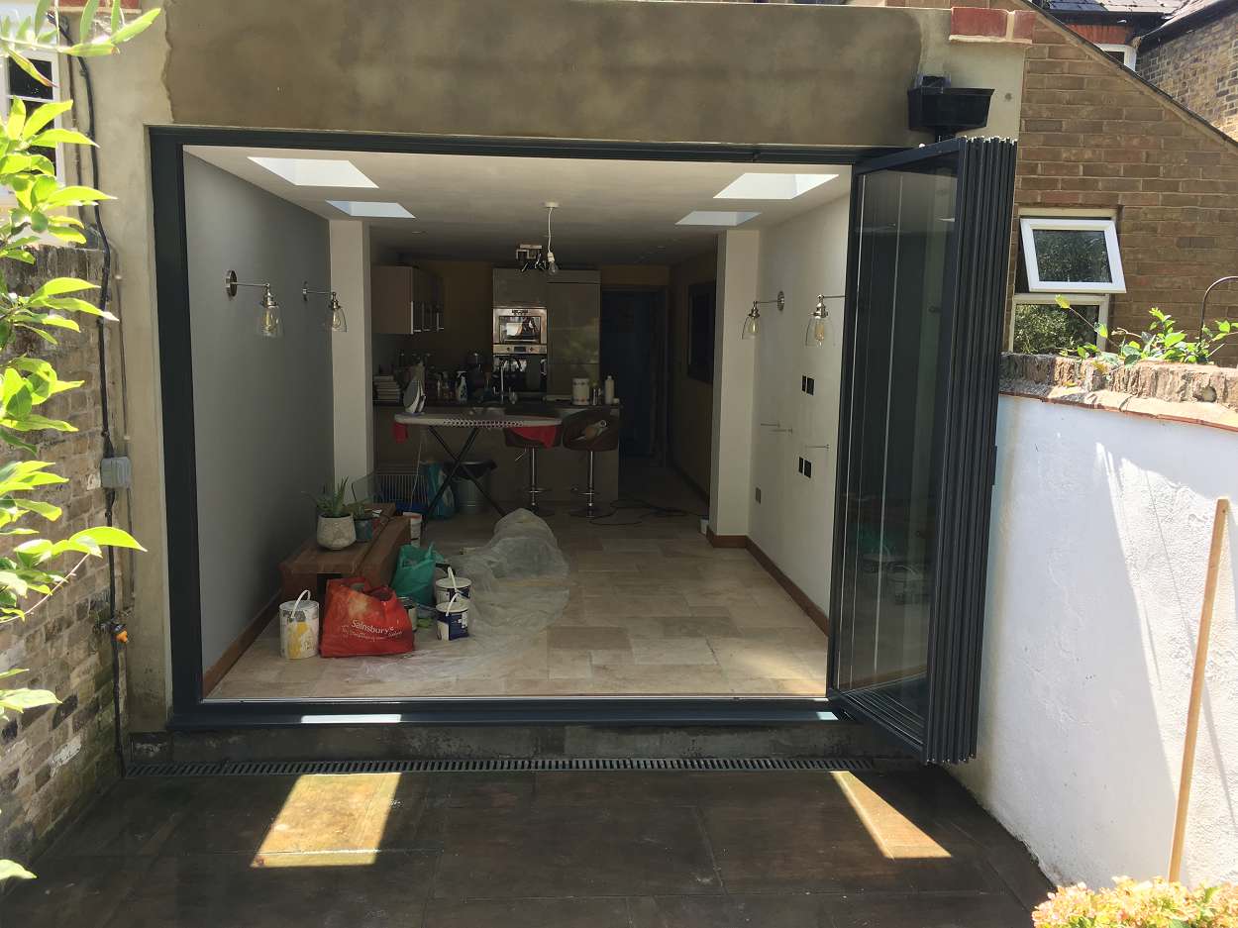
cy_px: 464
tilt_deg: -7.6
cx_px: 619
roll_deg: -0.4
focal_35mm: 29
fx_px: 1037
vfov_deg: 48.2
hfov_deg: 61.7
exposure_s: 1/187
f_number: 2.2
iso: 25
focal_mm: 4.15
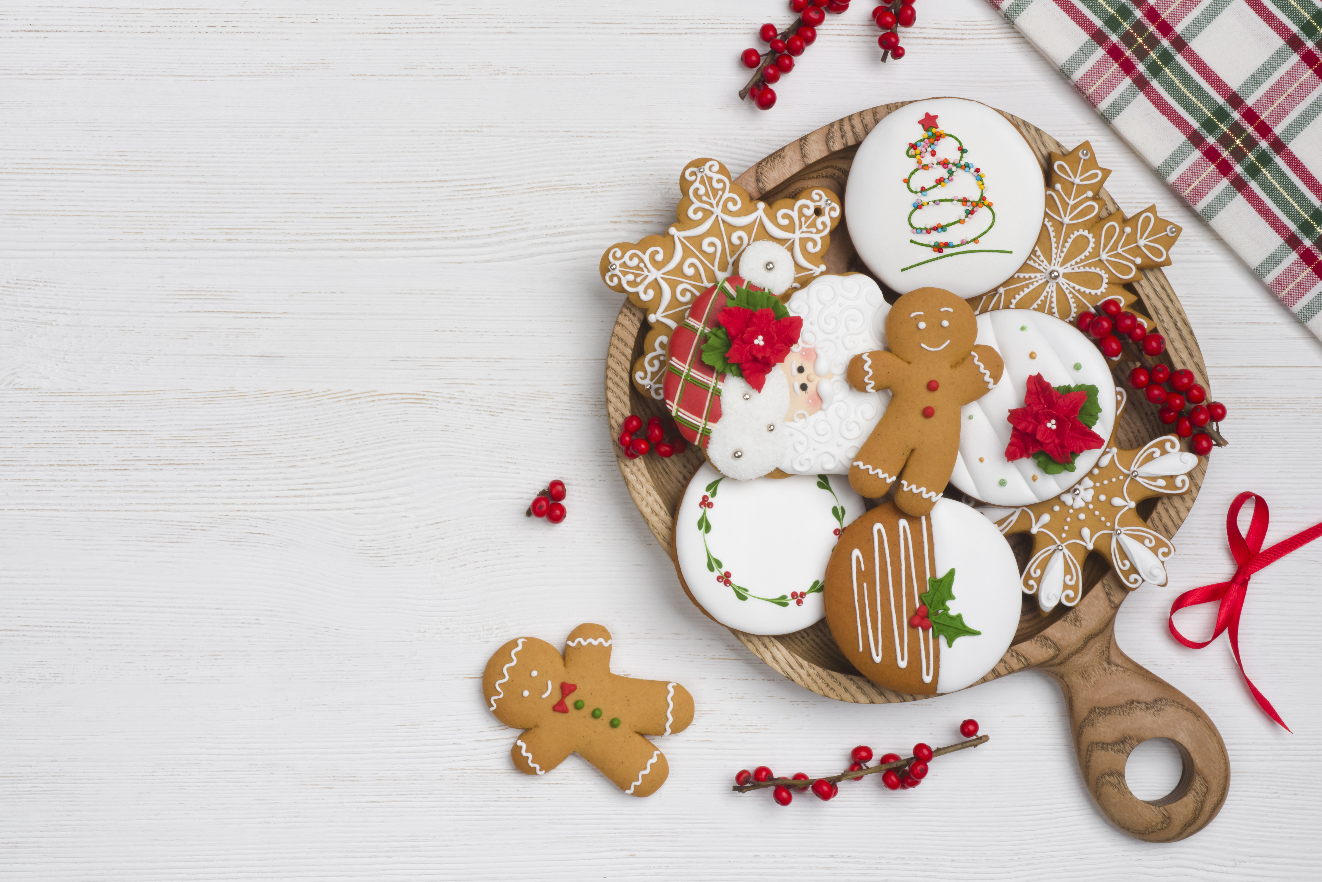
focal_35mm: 60
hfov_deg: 33.4
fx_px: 2204
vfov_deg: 22.6
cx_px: 661
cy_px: 441
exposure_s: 1/50
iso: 250
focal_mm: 60
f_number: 36
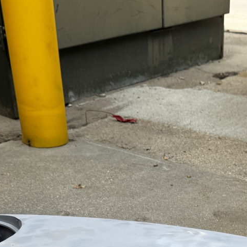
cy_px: 271
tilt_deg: -32.4
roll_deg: +0.5
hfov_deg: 24.0
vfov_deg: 22.9
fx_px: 573
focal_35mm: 71
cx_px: 193
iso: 80
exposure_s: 1/1678
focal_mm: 6.76
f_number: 1.78
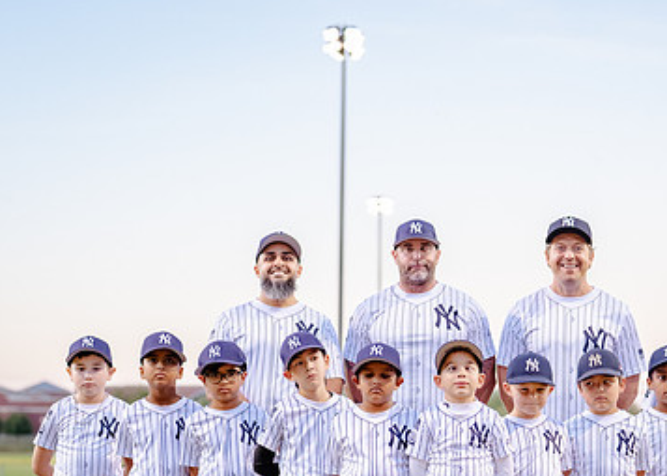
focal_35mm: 104
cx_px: 470
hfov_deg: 19.1
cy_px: 437
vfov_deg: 13.7
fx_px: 1970
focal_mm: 50
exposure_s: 1/500
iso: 1000
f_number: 2
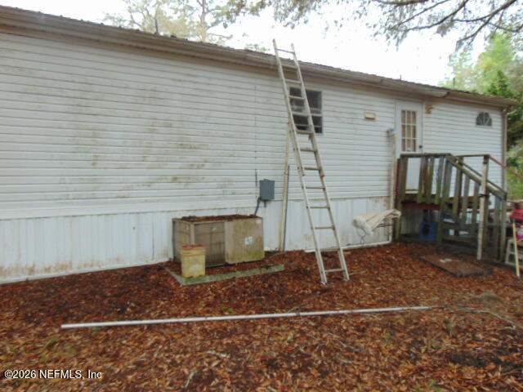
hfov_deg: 69.4
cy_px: 196
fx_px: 378
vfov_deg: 54.9
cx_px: 262
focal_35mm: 25
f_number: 3
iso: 80
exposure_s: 1/80
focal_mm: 4.5
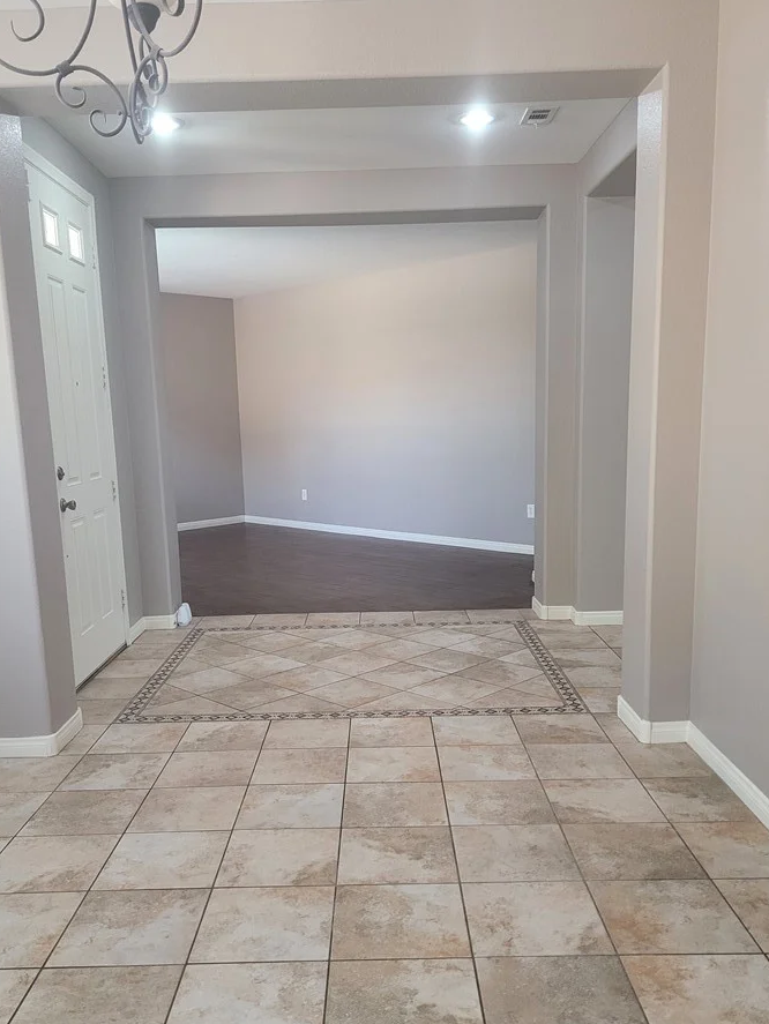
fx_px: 888
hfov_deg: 46.8
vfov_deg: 59.9
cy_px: 554
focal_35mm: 30
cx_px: 375
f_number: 1.8
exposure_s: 1/120
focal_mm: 5.4
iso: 320
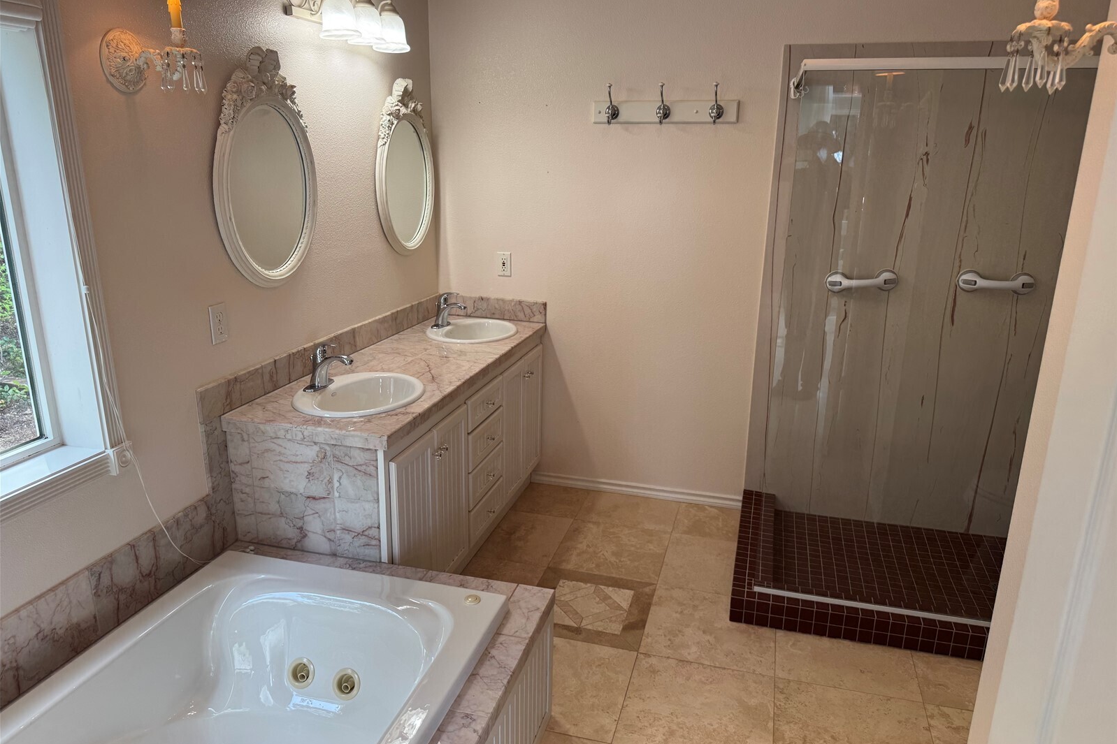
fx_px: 776
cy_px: 384
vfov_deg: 51.3
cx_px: 558
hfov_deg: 71.5
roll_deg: -1.3
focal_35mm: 25
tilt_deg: -17.5
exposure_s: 1/120
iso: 64
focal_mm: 6.76
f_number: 1.78
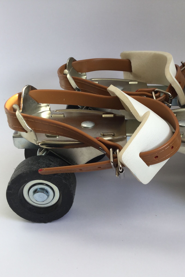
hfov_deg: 29.9
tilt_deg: -28.9
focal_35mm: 44
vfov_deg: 44.5
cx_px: 142
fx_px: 339
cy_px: 141
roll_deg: +0.2
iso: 25
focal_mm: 3.3
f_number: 2.4
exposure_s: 1/100
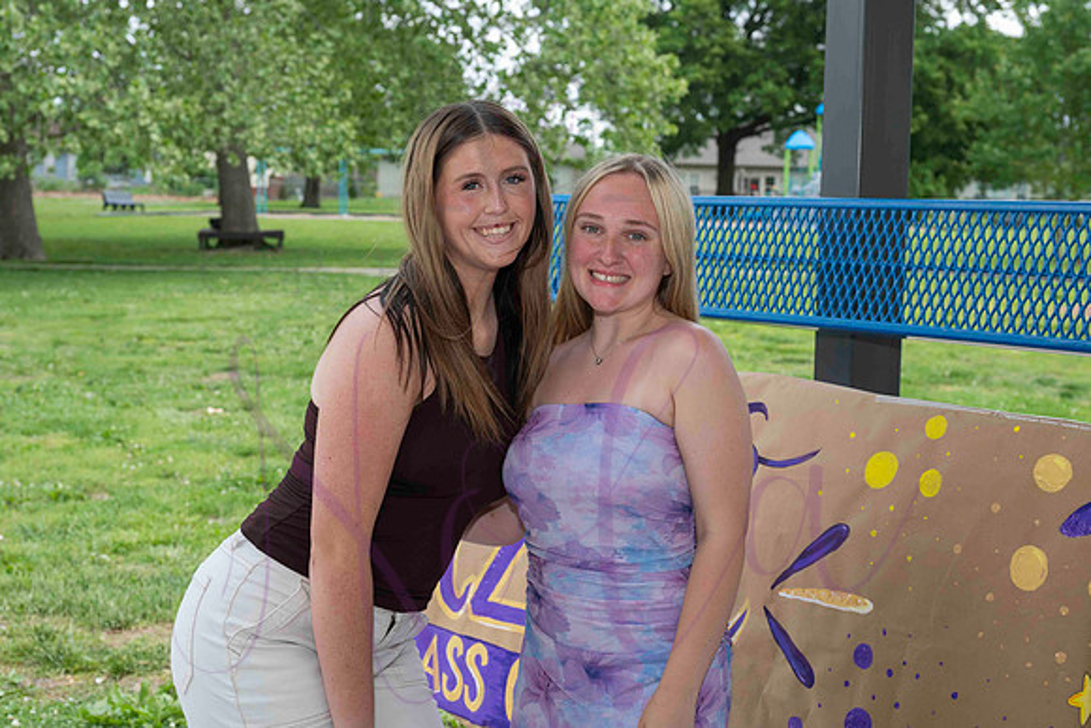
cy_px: 349
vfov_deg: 27.9
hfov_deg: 40.8
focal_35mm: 48
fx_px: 1467
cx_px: 551
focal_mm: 45
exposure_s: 1/500
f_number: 5.6
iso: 400
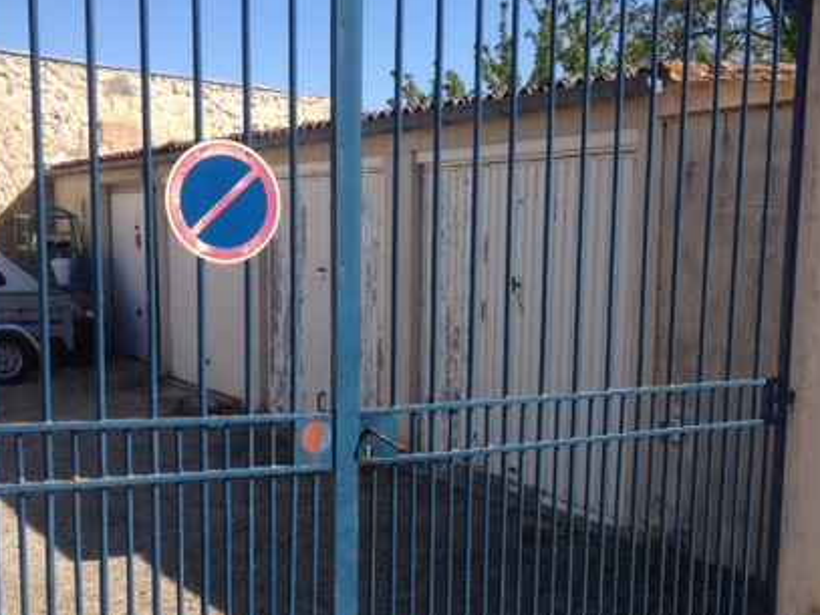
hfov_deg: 34.8
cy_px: 419
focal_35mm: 55
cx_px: 490
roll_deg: -2.5
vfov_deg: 26.4
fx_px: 1302
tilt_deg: -8.6
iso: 50
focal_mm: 4.28
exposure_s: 1/1381
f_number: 2.4
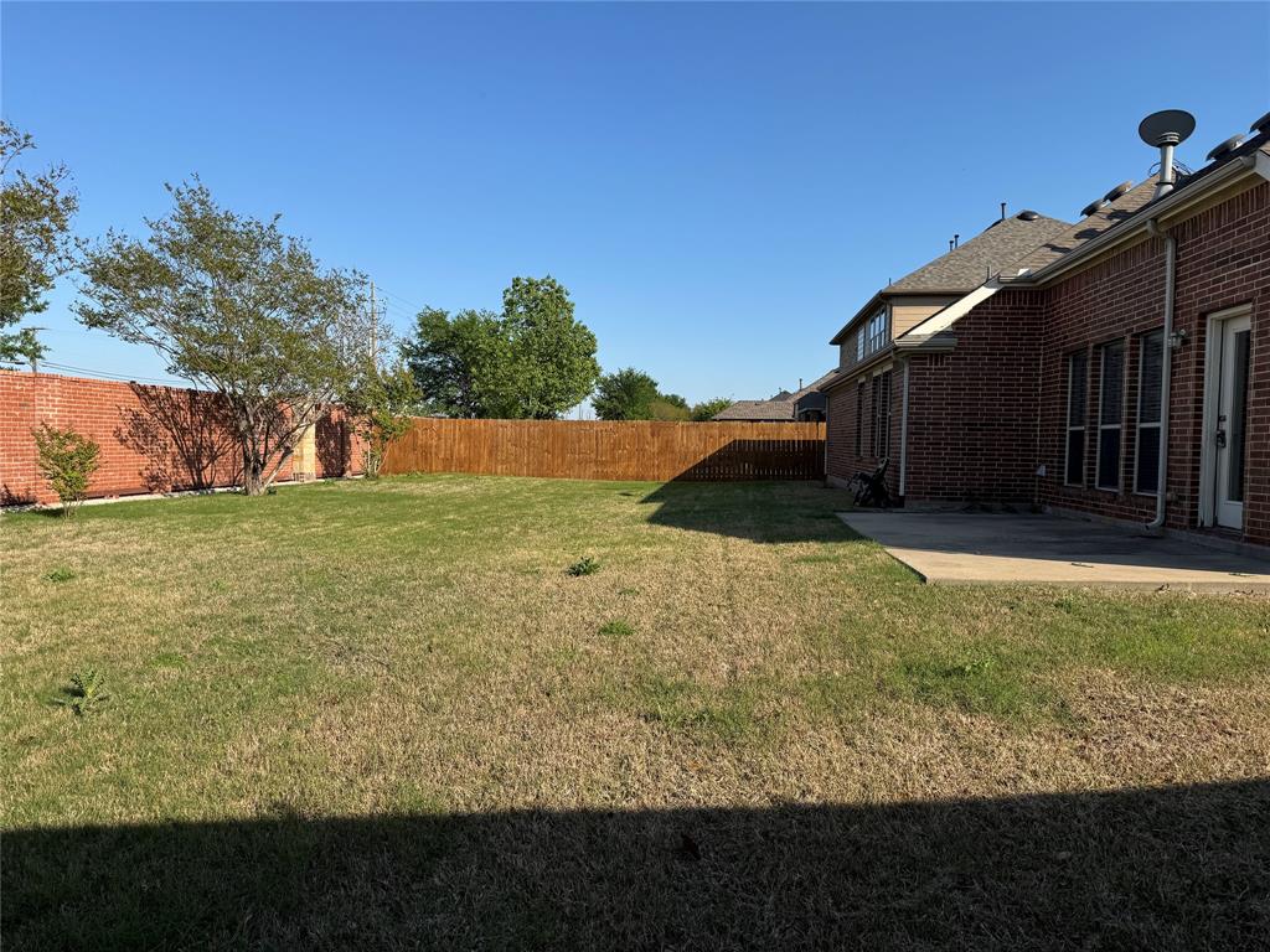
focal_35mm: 24
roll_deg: -0.2
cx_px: 635
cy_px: 476
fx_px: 881
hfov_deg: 71.6
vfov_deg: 56.8
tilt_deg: -1.6
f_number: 1.78
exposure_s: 1/4049
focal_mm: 6.76
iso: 80
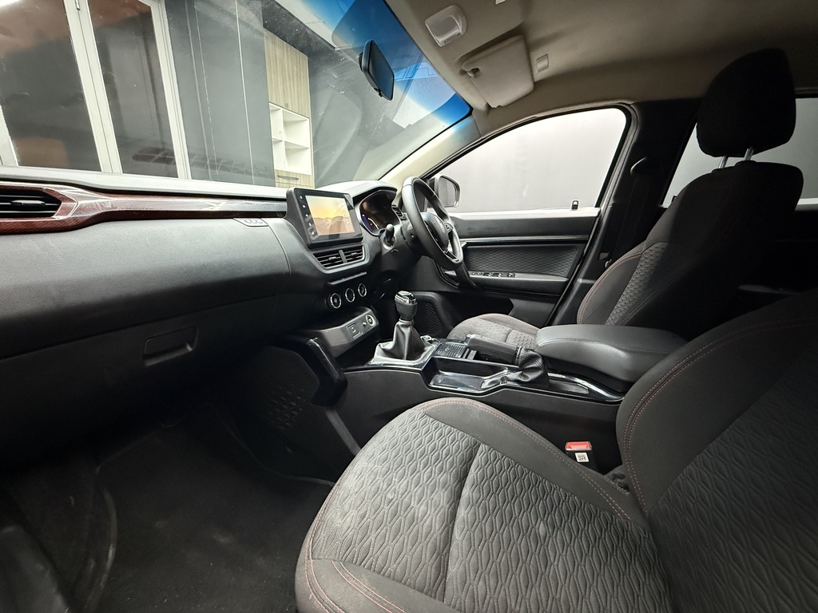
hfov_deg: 102.1
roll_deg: -1.4
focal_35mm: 14
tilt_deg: -15.9
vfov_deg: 85.7
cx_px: 409
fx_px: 331
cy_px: 306
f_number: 2.2
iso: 1250
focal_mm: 2.22
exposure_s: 1/33
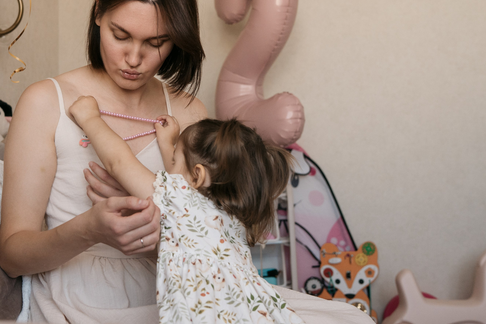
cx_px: 156
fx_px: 729
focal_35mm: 54
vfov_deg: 25.0
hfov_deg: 36.4
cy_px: 121
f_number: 4
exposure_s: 1/320
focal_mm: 35
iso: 1250
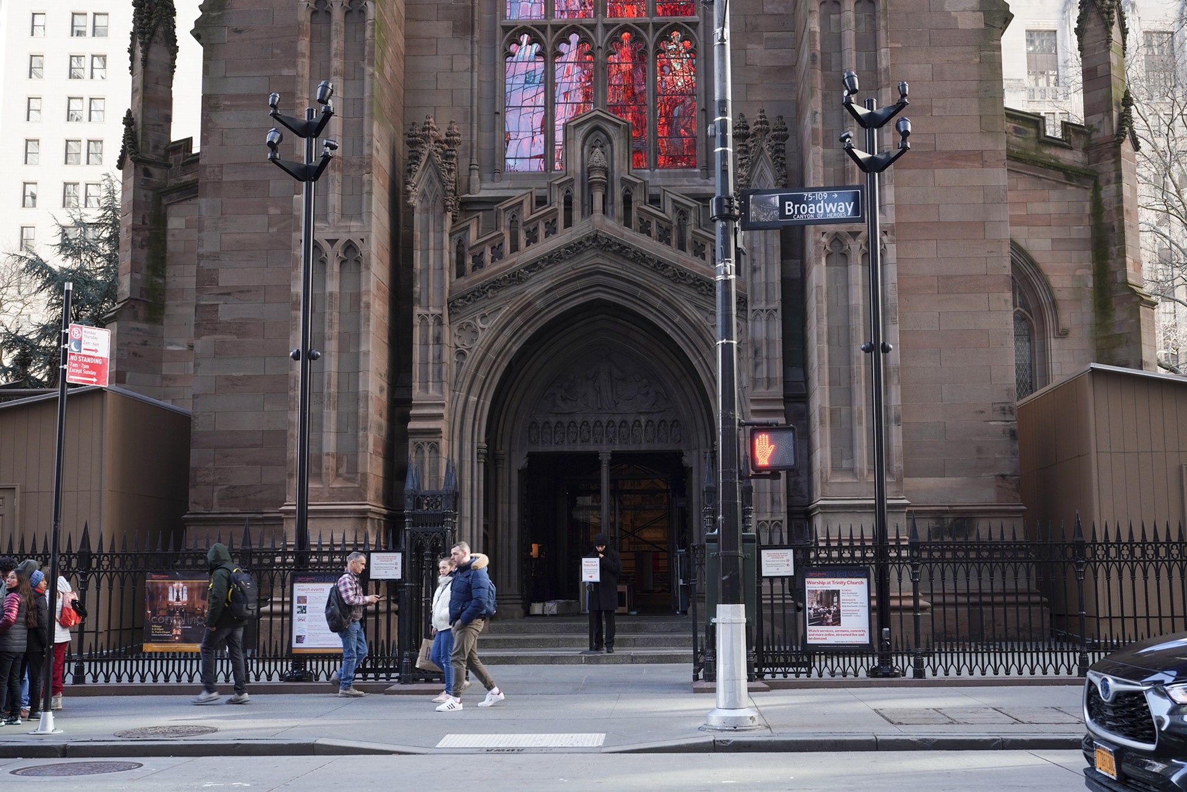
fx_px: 1319
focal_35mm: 40
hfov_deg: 48.5
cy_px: 396
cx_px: 594
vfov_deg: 33.4
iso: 400
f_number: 6.3
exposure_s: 1/100
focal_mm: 40
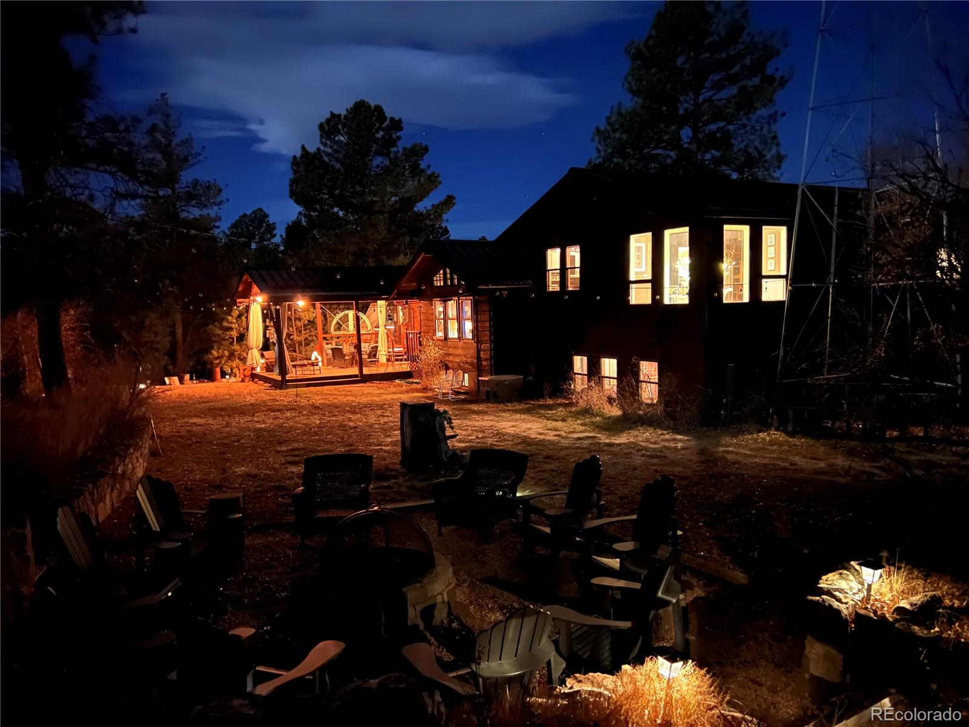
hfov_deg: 67.3
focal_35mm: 26
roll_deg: +1.9
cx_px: 484
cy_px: 364
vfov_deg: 53.1
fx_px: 728
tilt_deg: -6.1
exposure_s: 1/5
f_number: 1.5
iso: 5000
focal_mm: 5.7
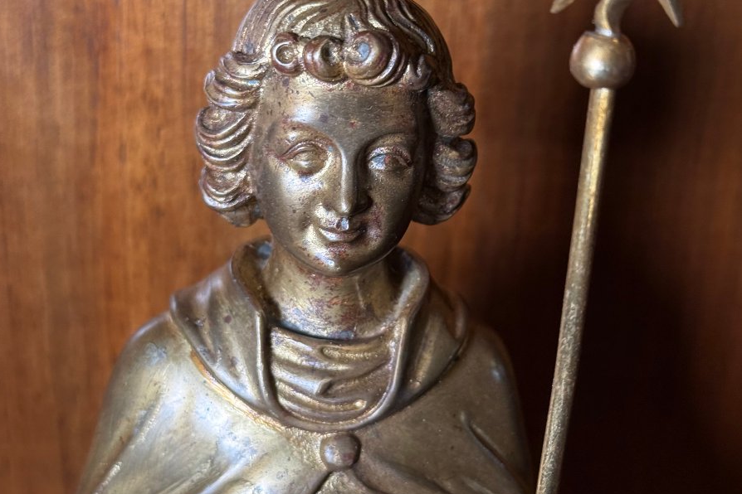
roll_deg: -1.3
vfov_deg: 20.3
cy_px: 231
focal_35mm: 67
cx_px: 370
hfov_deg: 30.1
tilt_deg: -21.6
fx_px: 1381
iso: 100
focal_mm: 6.76
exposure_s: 1/107
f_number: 1.78
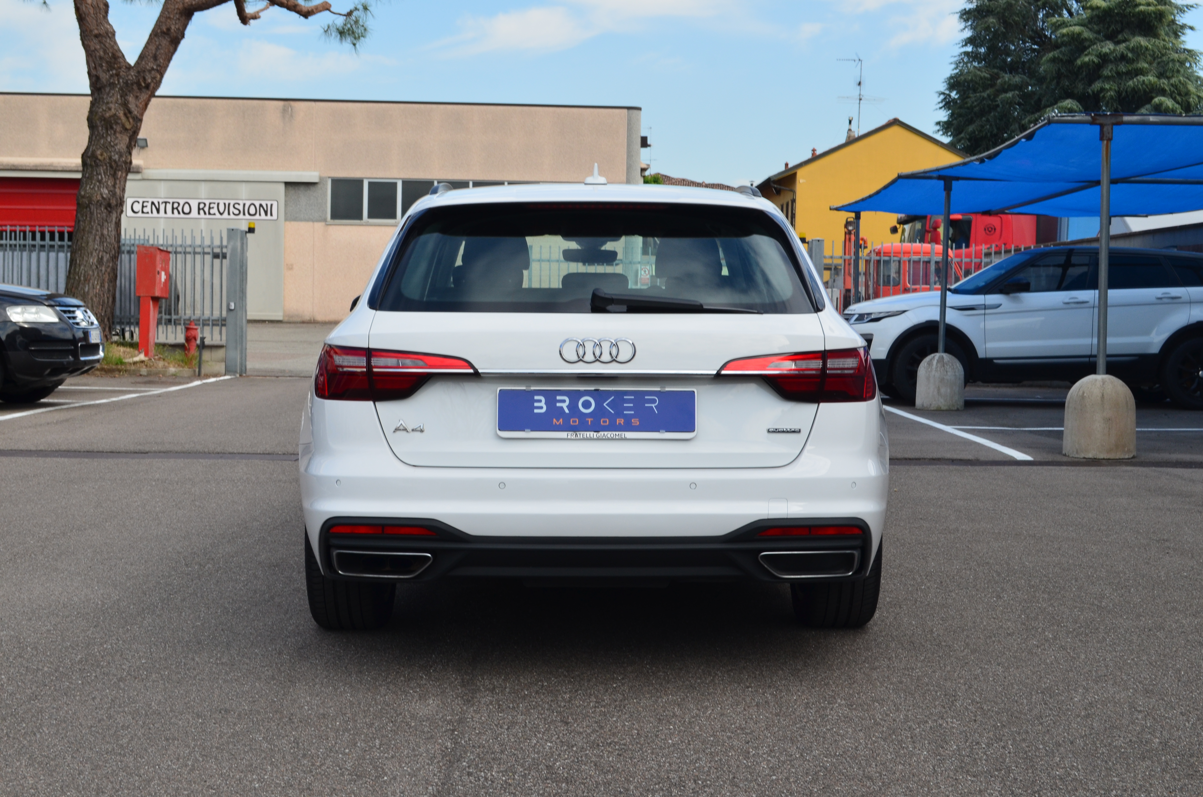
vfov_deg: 26.4
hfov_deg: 39.0
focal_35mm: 51
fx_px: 1701
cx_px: 602
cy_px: 398
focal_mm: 34
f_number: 10
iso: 320
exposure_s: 1/250
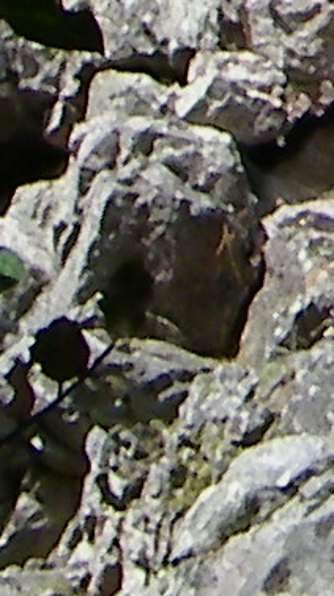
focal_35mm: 442
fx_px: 6975
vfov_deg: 4.7
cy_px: -902
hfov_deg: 2.7
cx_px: 1416
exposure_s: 1/160
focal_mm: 7.5
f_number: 7.6
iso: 80
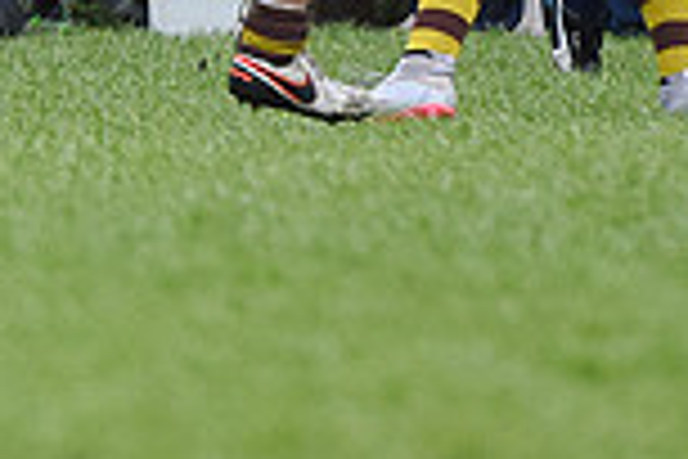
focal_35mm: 1111
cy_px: -389
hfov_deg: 1.9
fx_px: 21229
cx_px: 0
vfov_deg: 1.2
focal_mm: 195
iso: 640
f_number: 3.5
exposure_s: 1/1250
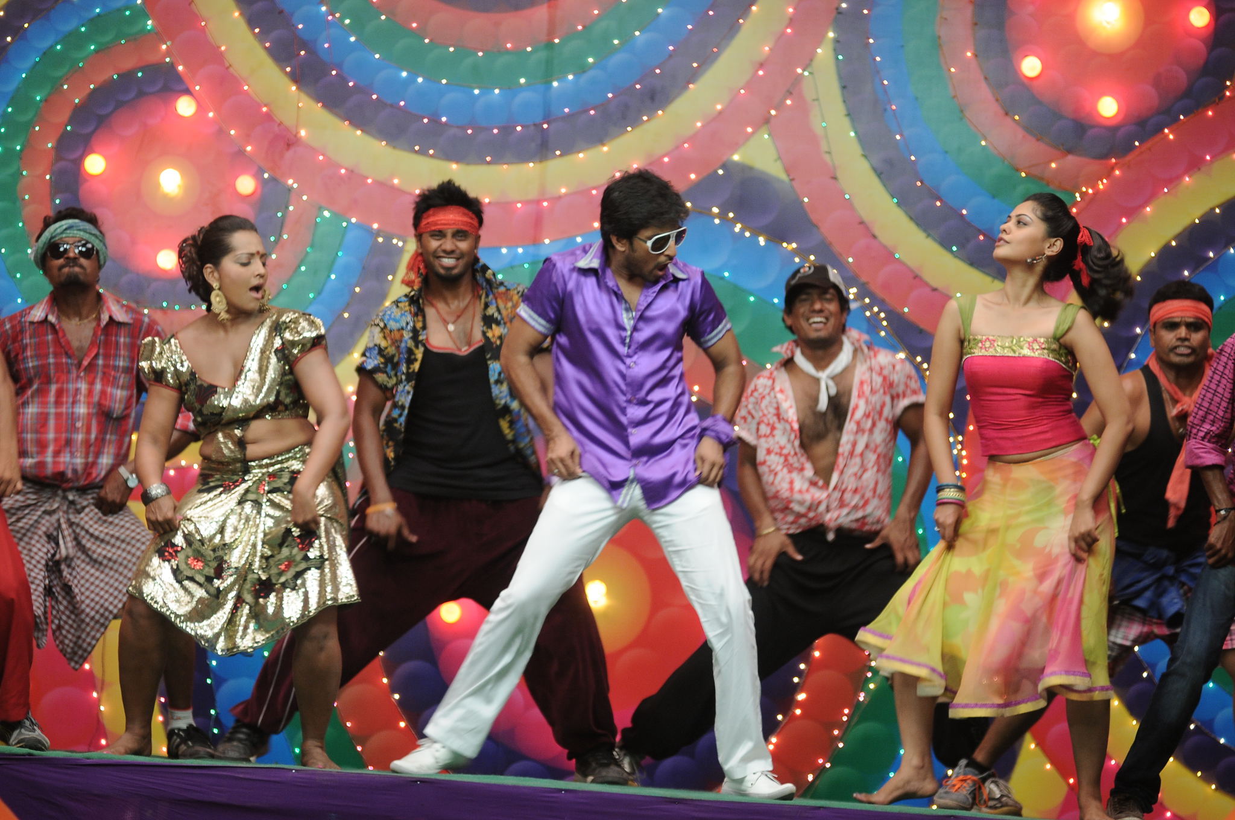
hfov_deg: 11.0
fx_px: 6424
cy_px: 410
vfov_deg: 7.3
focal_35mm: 188
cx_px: 618
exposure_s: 1/100
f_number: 2.8
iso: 500
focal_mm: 125
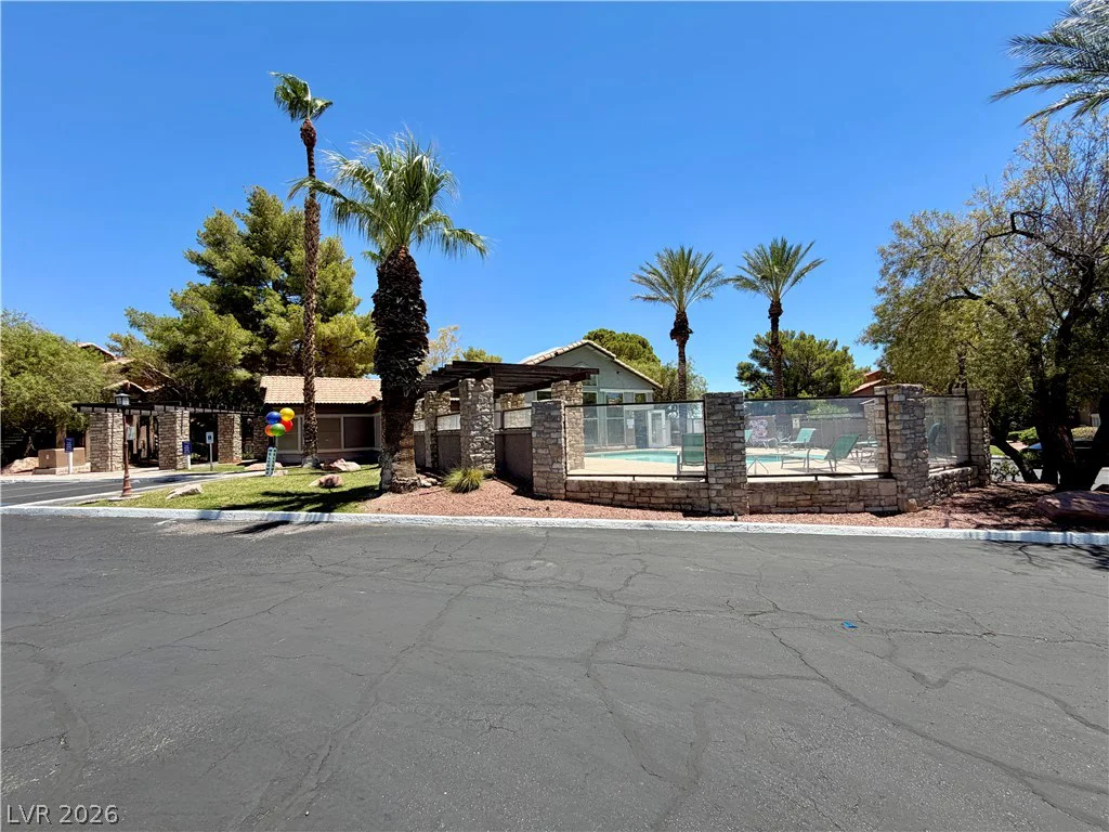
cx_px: 554
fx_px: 449
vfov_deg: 85.7
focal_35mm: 14
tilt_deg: +0.8
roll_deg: +2.5
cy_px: 416
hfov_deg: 102.1
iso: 32
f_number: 2.2
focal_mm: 2.22
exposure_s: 1/770
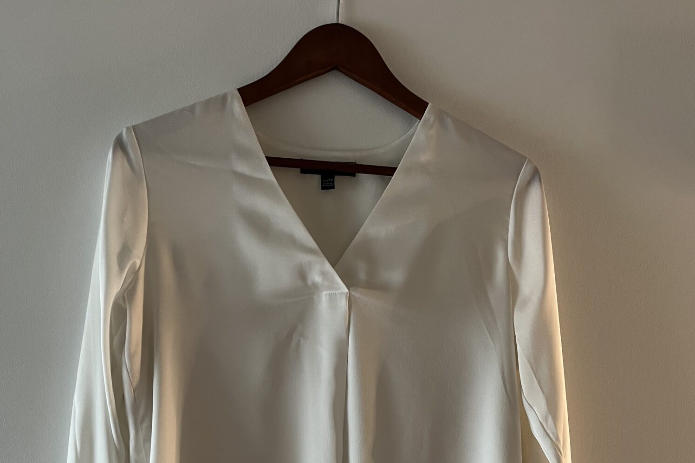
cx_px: 350
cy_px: 431
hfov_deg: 51.9
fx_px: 714
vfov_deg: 33.7
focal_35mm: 37
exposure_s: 1/60
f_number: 1.6
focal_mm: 5.1
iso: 160
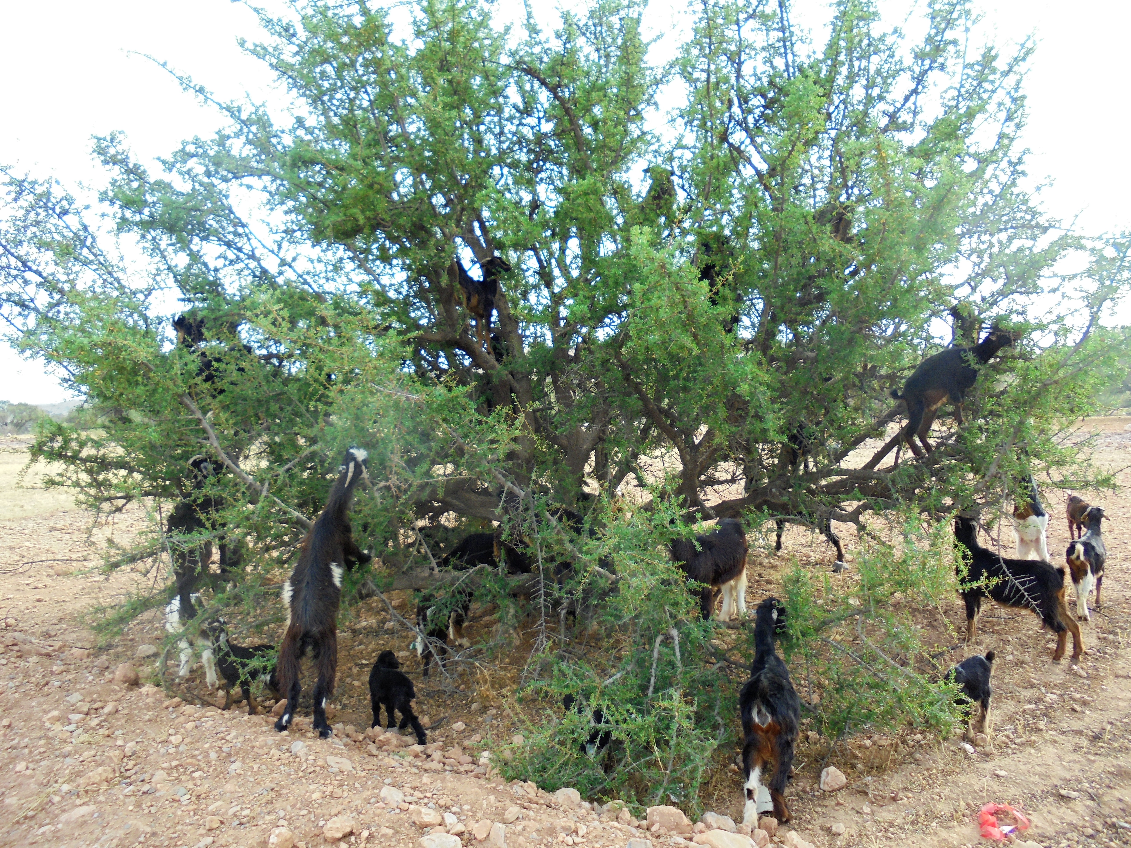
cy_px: 424
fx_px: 849
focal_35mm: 26
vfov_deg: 53.1
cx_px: 566
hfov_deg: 67.3
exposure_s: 1/125
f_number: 3.5
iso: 100
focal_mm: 4.6
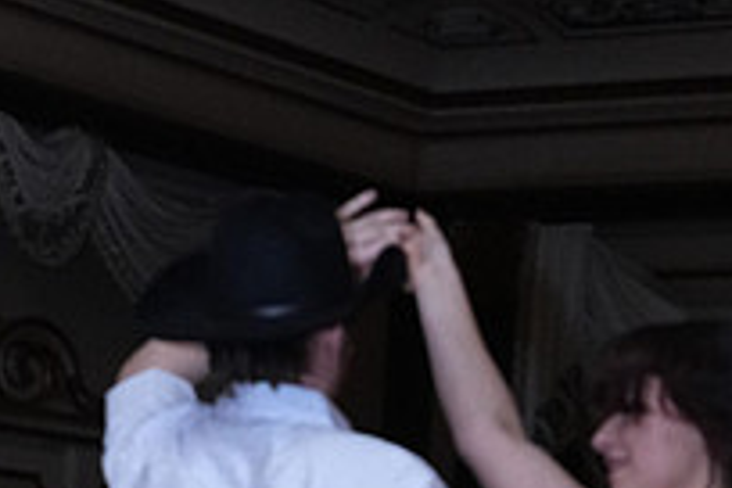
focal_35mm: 162
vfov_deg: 8.1
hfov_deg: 12.7
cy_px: 922
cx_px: 483
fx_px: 3294
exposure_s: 1/200
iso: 5000
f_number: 7.1
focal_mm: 38
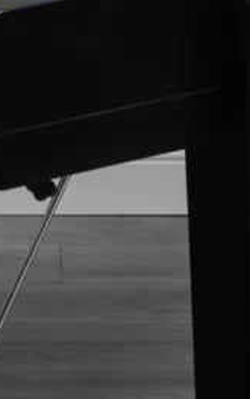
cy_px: -206
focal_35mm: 260
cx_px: -45
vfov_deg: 7.9
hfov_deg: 5.0
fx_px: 2827
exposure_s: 1/5
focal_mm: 35
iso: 100
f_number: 6.3
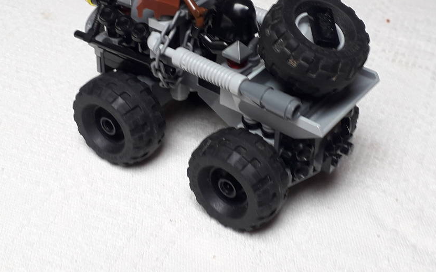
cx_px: 233
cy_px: 98
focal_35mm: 31
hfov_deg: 61.2
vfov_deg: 40.2
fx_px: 368
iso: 50
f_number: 1.9
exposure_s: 1/50
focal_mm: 3.6
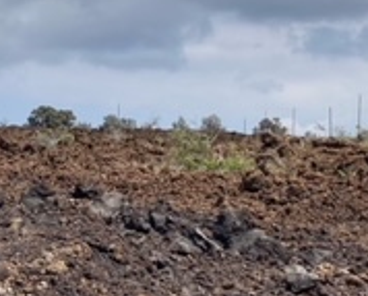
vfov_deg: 15.7
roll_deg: -5.6
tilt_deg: +3.1
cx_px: -8
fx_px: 1069
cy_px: 137
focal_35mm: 98
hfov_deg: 18.9
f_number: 1.8
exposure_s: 1/3040
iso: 25
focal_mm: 3.99
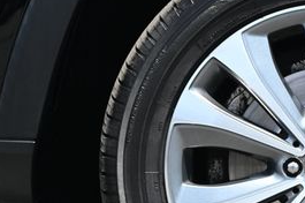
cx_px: 328
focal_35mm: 141
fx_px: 1195
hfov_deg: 14.2
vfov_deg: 9.7
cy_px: 157
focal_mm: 39
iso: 220
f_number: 5.6
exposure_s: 1/250
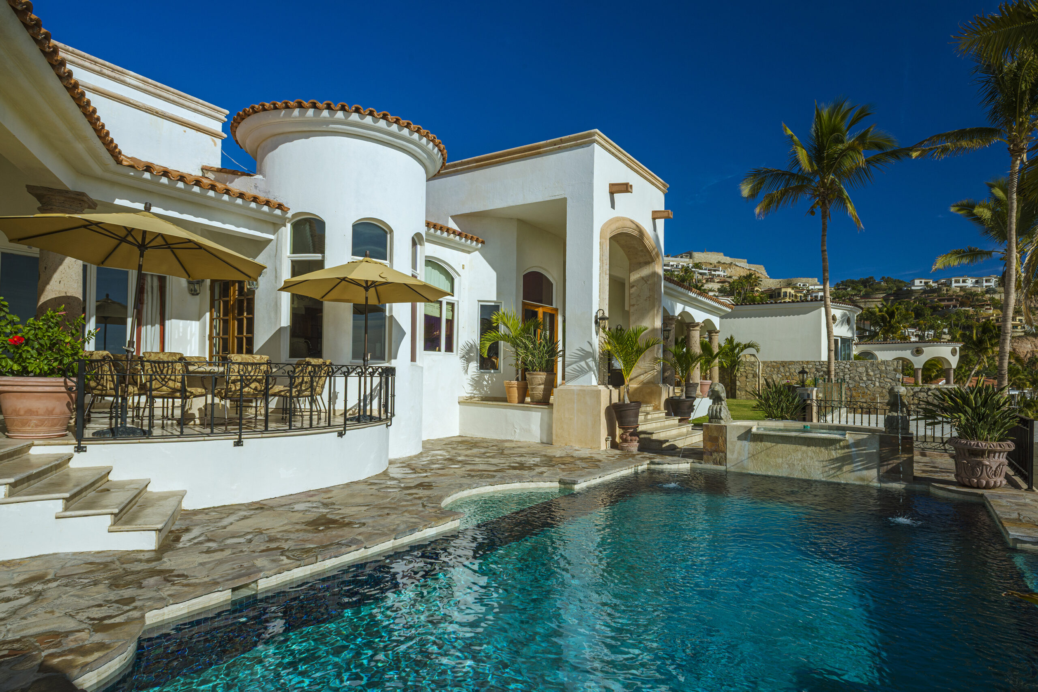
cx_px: 519
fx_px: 577
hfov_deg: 84.0
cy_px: 346
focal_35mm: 20
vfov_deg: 61.9
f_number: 14
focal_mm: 20
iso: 200
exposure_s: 1/125
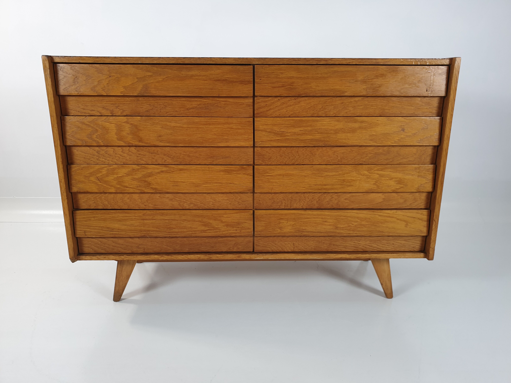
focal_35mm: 26
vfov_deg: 53.1
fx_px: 384
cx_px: 256
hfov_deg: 67.3
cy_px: 192
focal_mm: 4.3
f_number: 2.4
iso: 100
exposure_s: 1/100
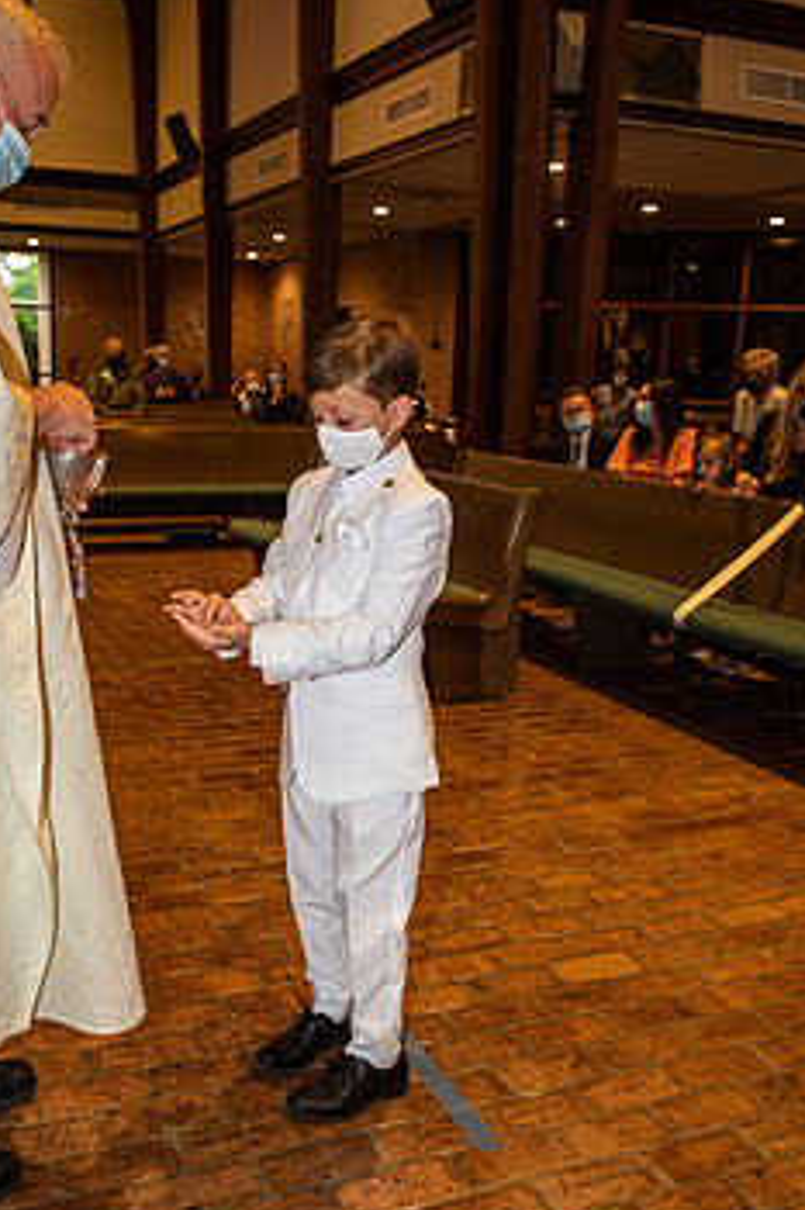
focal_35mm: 36
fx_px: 1209
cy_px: 629
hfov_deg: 36.7
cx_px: 333
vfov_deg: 53.1
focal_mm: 28
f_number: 5
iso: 1600
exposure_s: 1/125
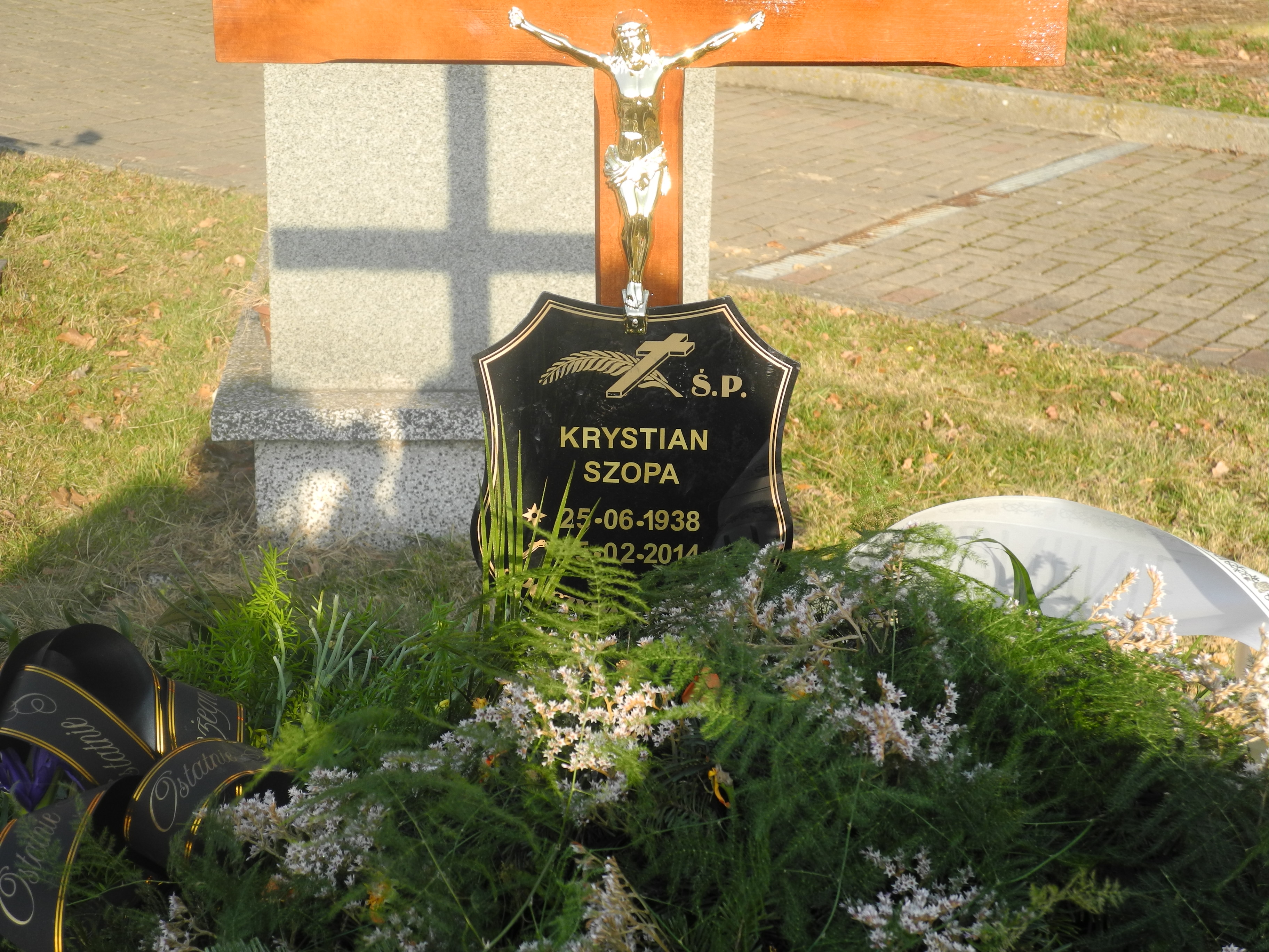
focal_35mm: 68
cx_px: 634
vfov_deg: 21.6
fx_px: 2493
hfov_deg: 28.6
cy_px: 476
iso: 100
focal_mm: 14.5
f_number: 4
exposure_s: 1/320
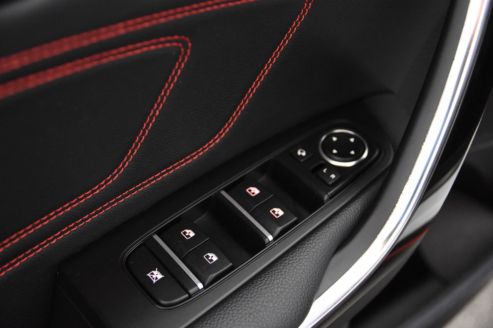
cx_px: 246
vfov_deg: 28.9
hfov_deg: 42.3
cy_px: 164
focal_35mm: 46
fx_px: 637
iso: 6400
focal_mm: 31
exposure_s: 1/50
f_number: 3.3
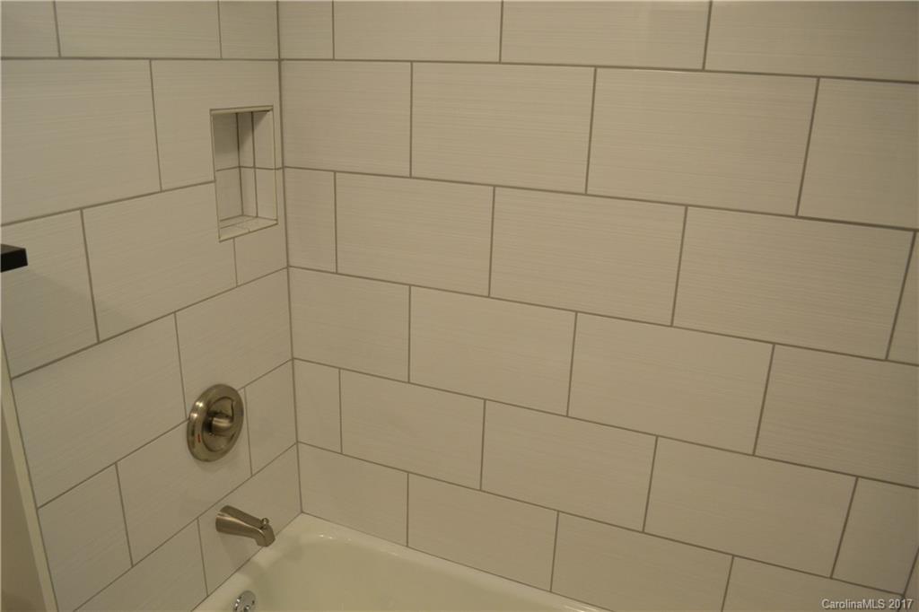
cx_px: 460
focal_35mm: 27
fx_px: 689
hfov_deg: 67.4
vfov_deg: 47.9
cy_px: 306
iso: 1100
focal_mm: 18
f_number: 3.5
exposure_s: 1/60
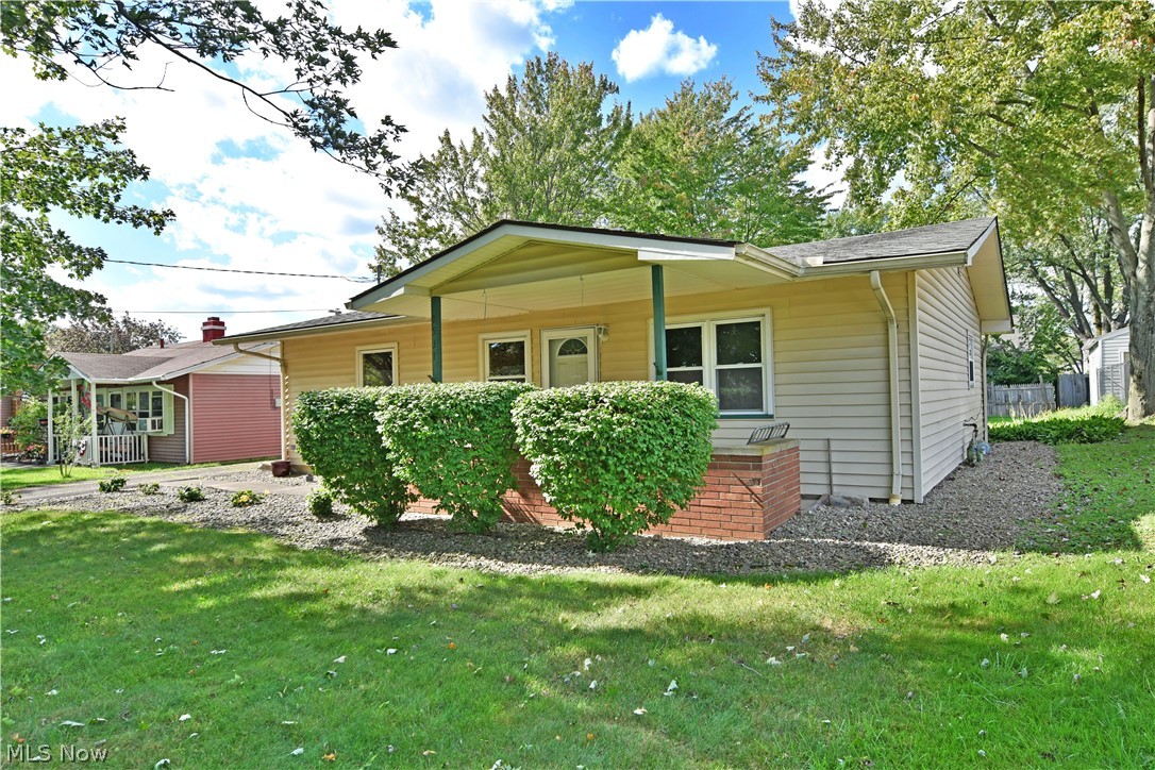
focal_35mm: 21
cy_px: 385
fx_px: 674
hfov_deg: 81.2
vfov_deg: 59.5
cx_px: 578
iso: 200
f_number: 4.5
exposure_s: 1/400
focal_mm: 14
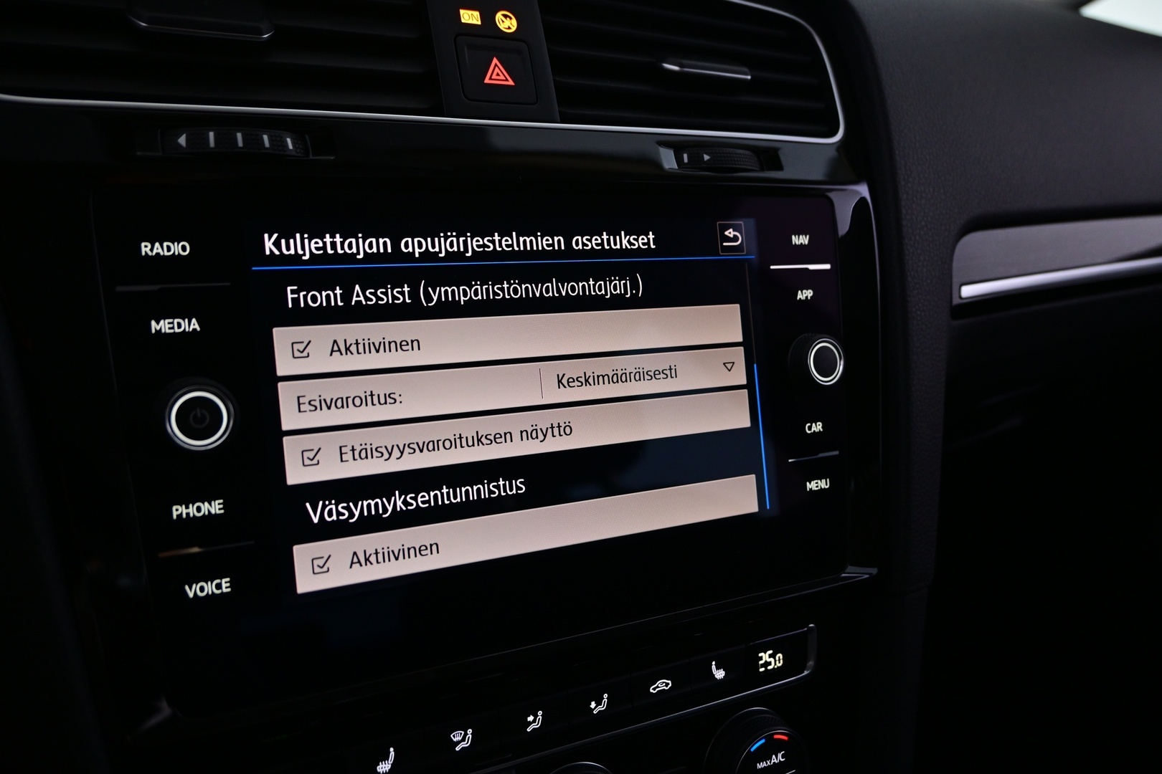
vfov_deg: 42.6
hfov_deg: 60.7
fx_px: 992
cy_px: 387
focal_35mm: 31
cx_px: 581
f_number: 3.8
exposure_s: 1/30
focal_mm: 20.5
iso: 900
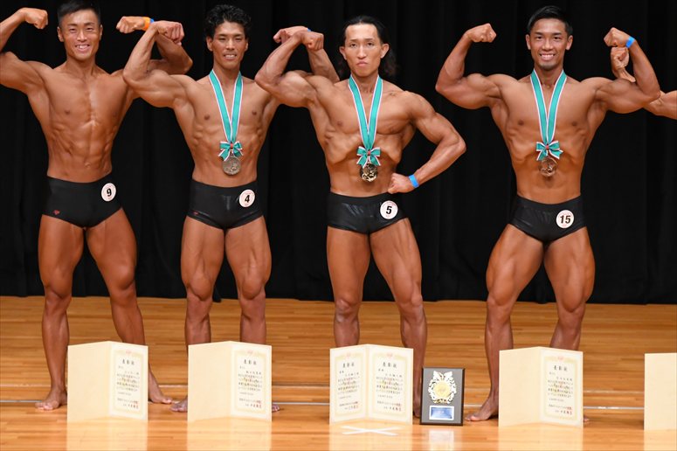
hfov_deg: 6.9
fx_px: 5639
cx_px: 338
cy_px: 226
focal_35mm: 300
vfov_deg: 4.6
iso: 3200
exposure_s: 1/400
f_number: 5.6
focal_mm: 200
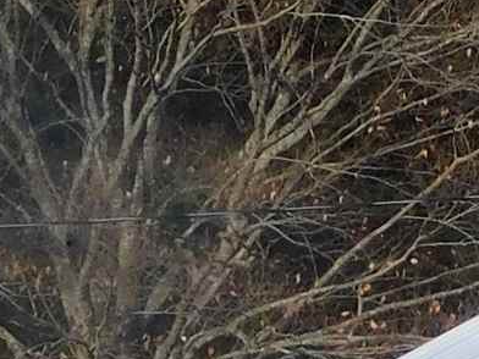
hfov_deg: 4.8
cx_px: 1085
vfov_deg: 3.7
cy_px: 794
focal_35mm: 400
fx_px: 5535
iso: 125
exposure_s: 1/250
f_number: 3.8
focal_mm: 9
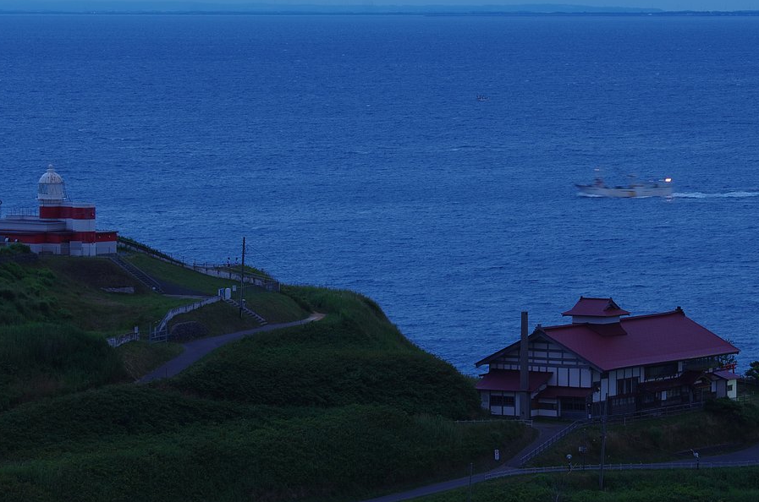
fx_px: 4060
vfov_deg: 7.1
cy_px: 282
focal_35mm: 193
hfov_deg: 10.7
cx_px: 410
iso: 200
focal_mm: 113
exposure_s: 1/3.33
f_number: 9
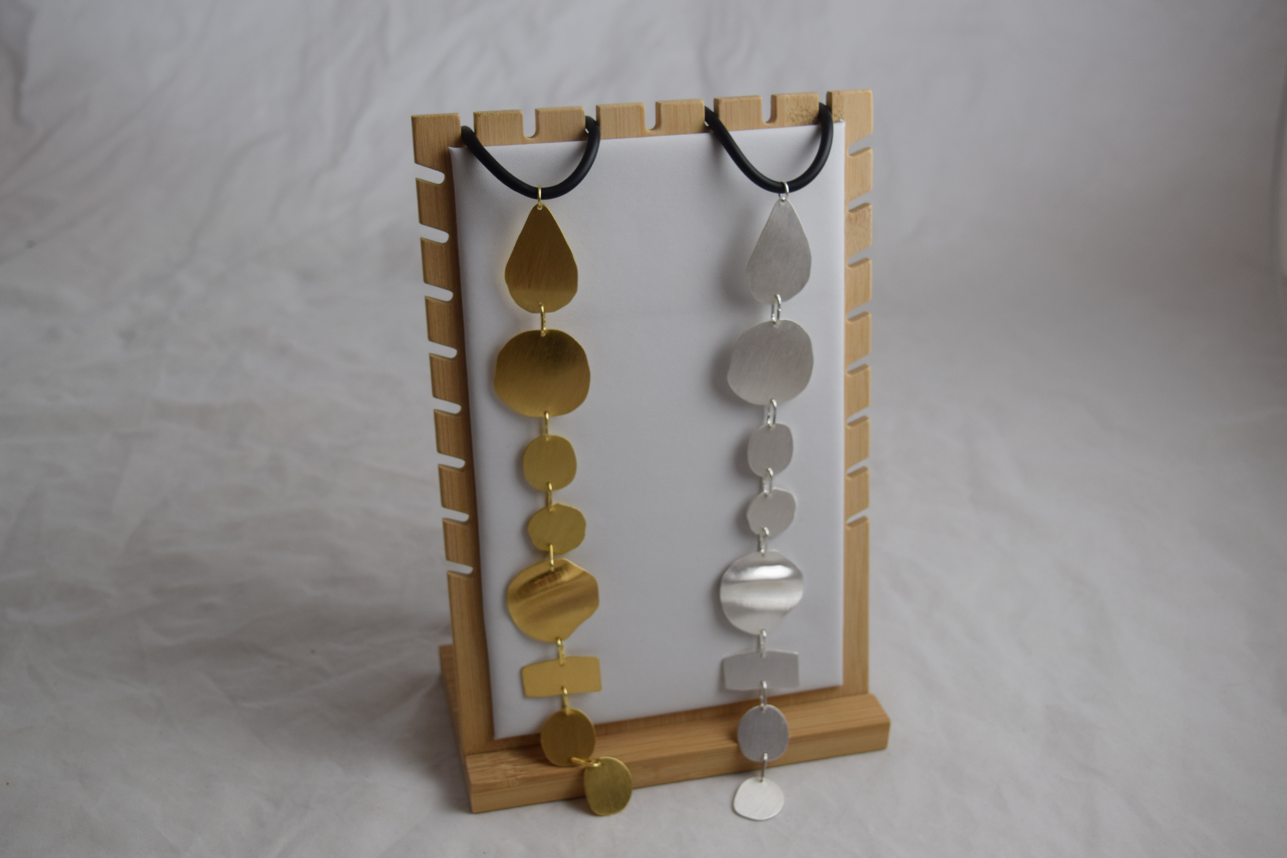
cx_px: 644
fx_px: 1555
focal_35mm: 44
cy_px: 429
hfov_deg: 45.0
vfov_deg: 30.8
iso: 400
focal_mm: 29
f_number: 6.3
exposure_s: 1/160
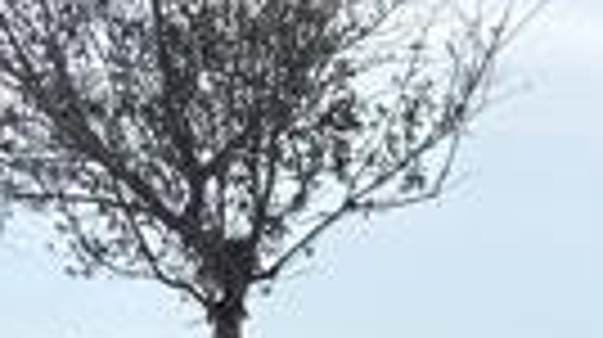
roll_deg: -0.2
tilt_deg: -0.7
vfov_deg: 5.5
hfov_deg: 8.1
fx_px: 3466
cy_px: 496
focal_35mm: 217
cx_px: 1958
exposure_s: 1/6329
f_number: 1.6
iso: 50
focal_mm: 5.96
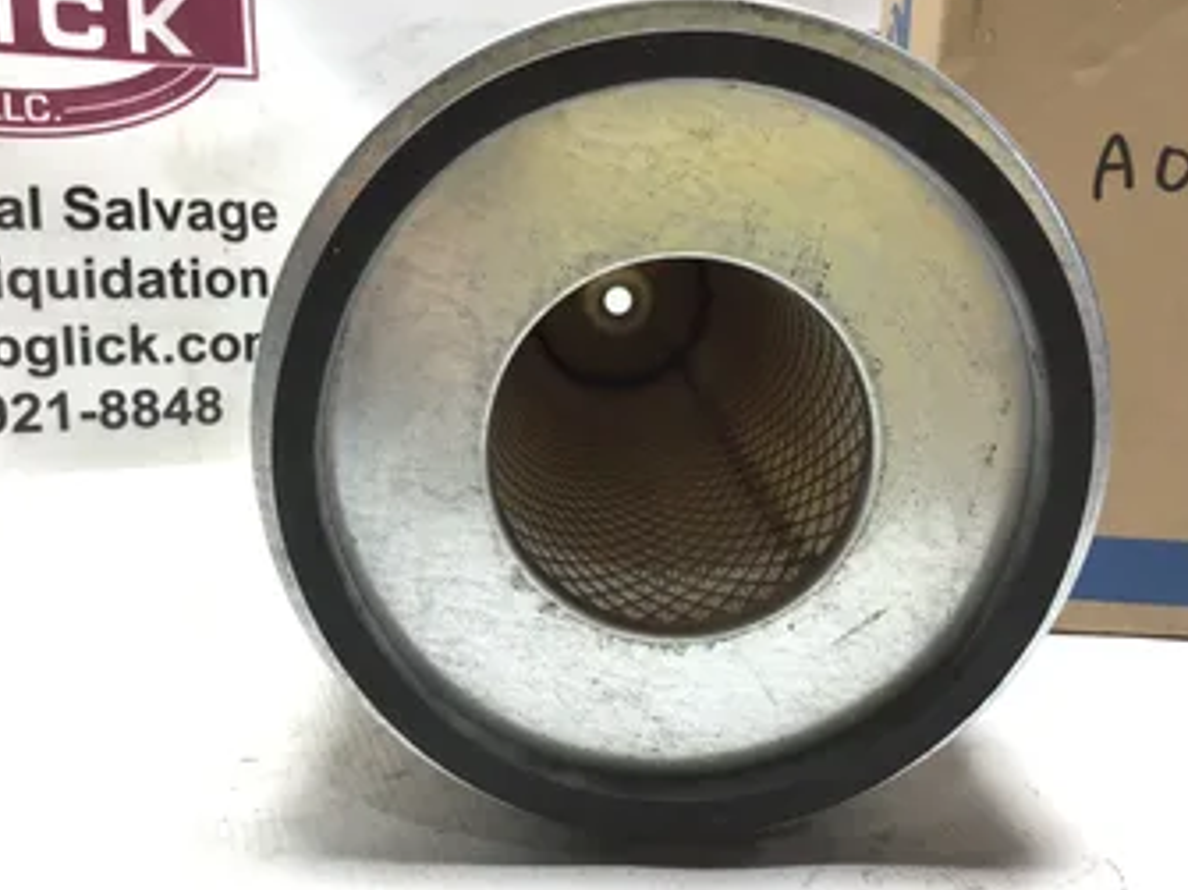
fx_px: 1269
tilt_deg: -13.6
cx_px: 585
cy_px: 504
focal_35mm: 37
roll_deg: -0.8
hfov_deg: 50.2
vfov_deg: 38.6
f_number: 2.4
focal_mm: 3.3
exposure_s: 1/60
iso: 32
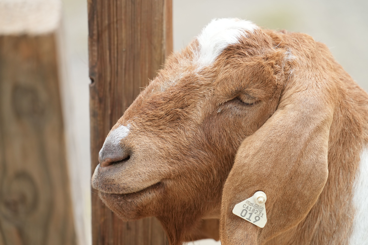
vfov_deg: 2.3
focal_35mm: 600
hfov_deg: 3.4
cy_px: 122
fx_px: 6133
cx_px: 184
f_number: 5.6
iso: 1000
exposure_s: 1/1000
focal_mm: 600
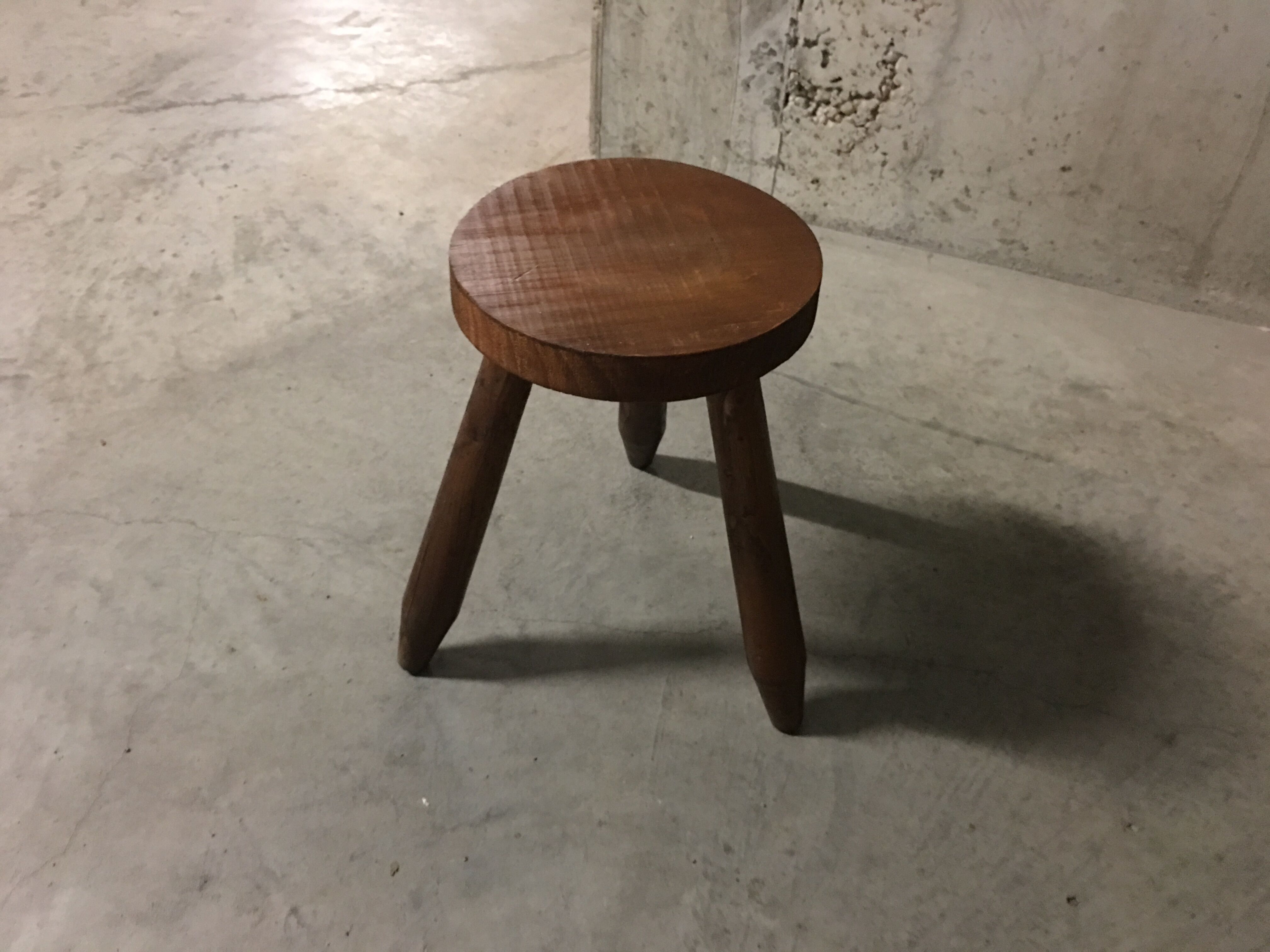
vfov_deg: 48.2
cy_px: 476
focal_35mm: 29
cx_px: 635
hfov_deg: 61.7
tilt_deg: -42.5
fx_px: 1064
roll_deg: -4.5
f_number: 2.2
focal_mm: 4.15
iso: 160
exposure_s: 1/4
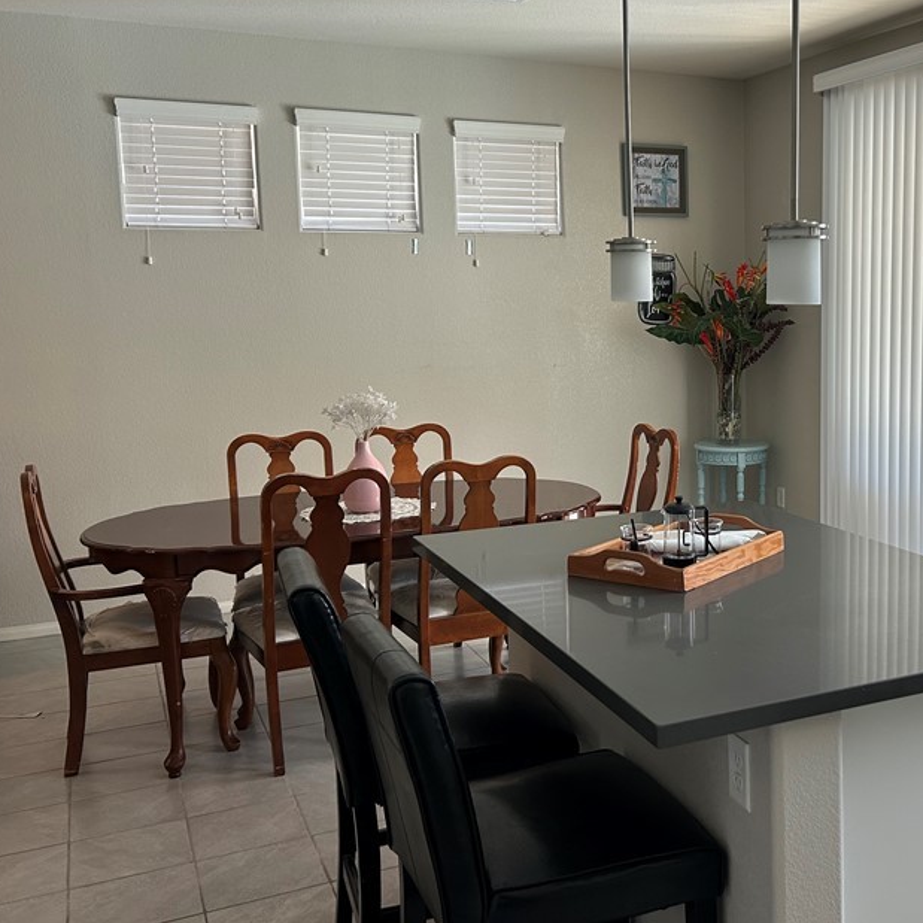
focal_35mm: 38
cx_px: 729
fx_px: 1146
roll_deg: +0.3
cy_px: 423
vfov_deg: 43.8
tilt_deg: -7.2
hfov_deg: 42.1
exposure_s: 1/121
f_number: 1.5
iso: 100
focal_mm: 5.7
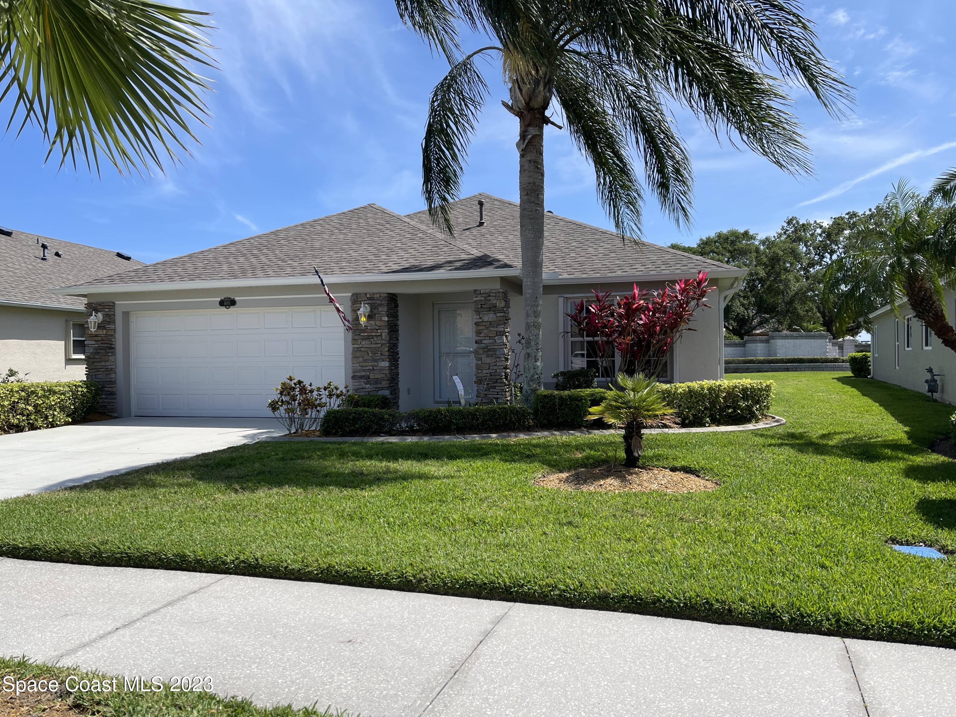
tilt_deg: -1.3
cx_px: 478
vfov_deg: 53.1
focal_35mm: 26
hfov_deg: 67.3
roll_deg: +0.3
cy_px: 358
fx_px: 718
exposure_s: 1/3344
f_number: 1.6
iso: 32
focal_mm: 5.1
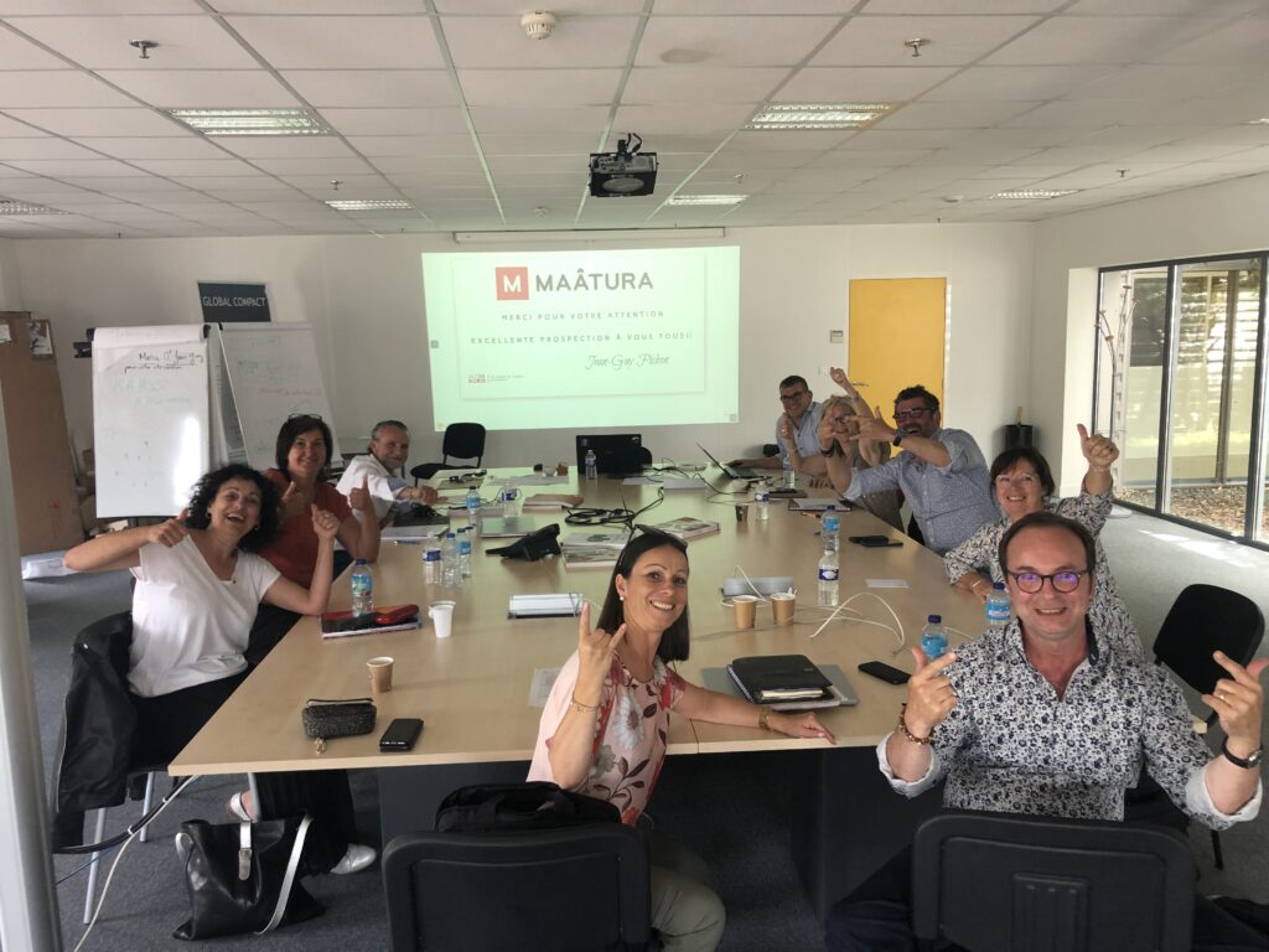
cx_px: 634
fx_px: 1026
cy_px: 476
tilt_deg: -9.4
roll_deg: +1.4
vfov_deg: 49.7
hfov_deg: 63.4
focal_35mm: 28
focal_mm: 3.99
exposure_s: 1/30
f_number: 1.8
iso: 40
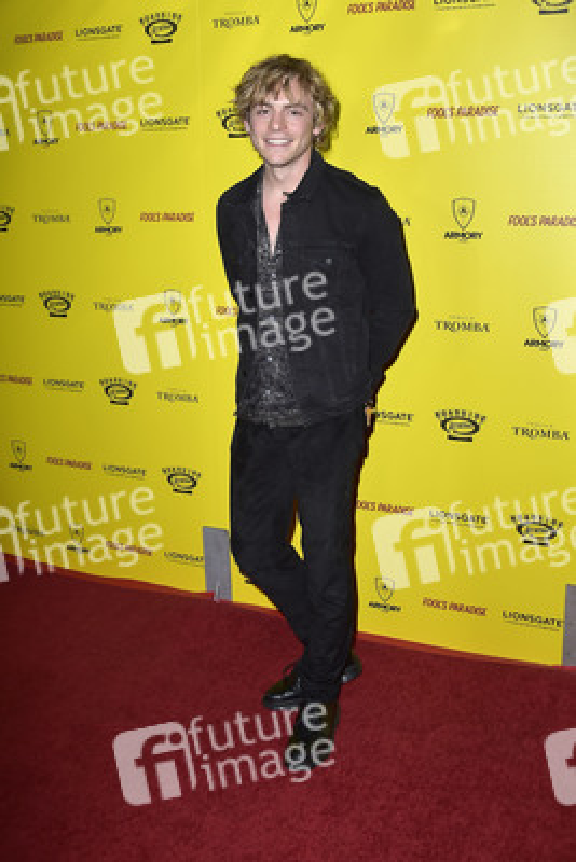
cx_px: 288
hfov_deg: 41.1
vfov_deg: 58.7
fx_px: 767
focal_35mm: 32
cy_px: 431
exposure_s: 1/250
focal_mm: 32
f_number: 6.3
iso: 250
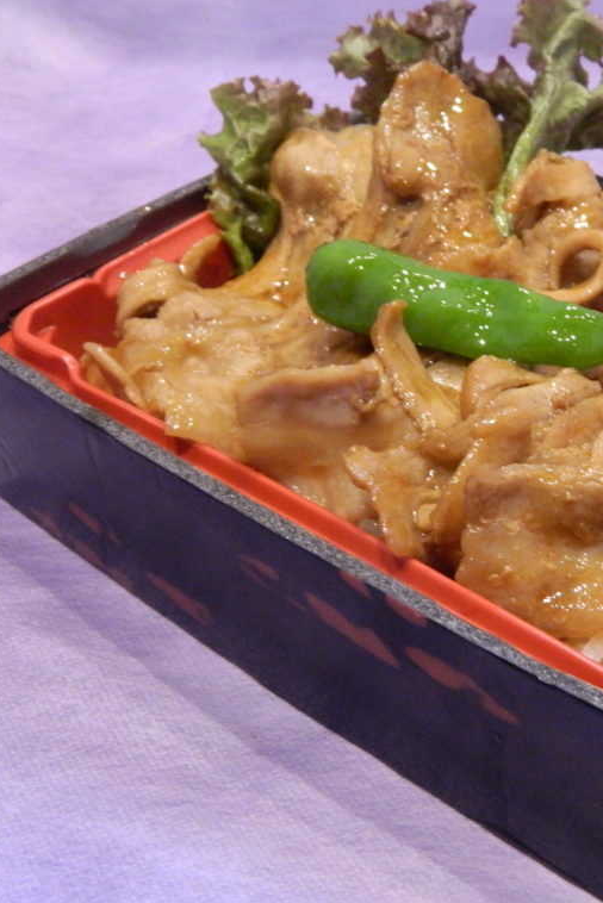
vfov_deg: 30.5
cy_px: 456
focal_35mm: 66
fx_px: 1657
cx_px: 546
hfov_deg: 20.2
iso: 400
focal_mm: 8.4
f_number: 3.6
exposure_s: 1/10
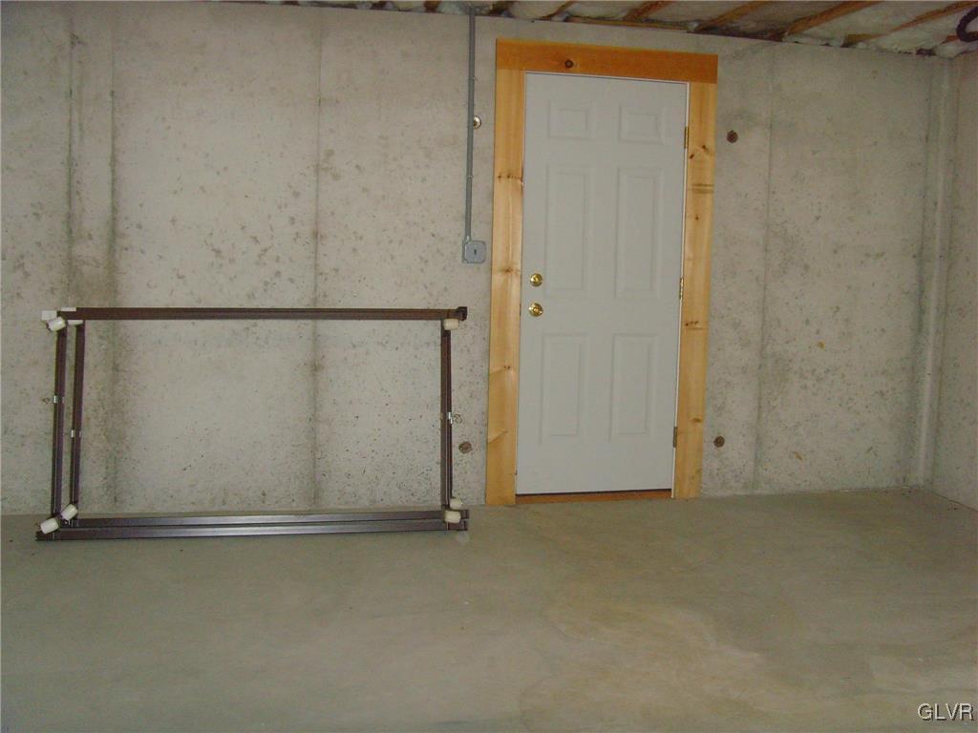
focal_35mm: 39
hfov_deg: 47.9
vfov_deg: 36.8
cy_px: 366
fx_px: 1102
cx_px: 489
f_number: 3.5
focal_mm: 6.6
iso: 240
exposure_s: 1/45
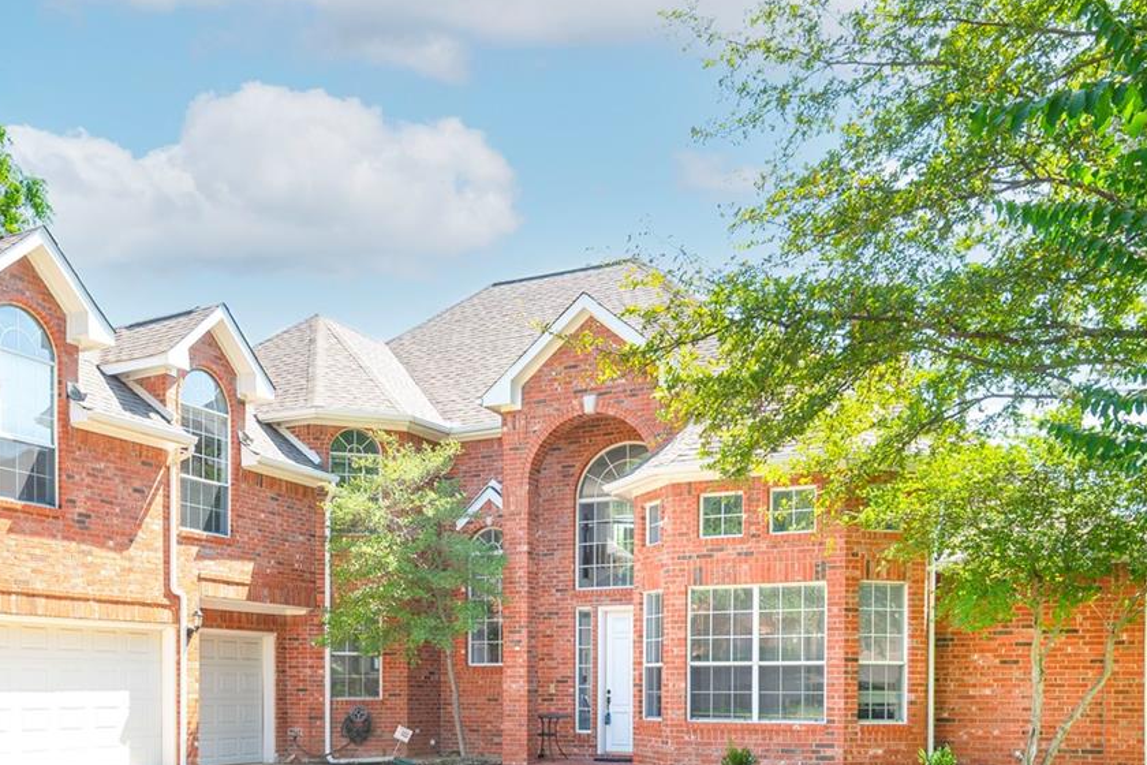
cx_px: 437
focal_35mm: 39
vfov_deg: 32.4
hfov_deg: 49.1
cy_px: 698
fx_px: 1242
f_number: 7.1
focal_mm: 16
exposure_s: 1/80
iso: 100
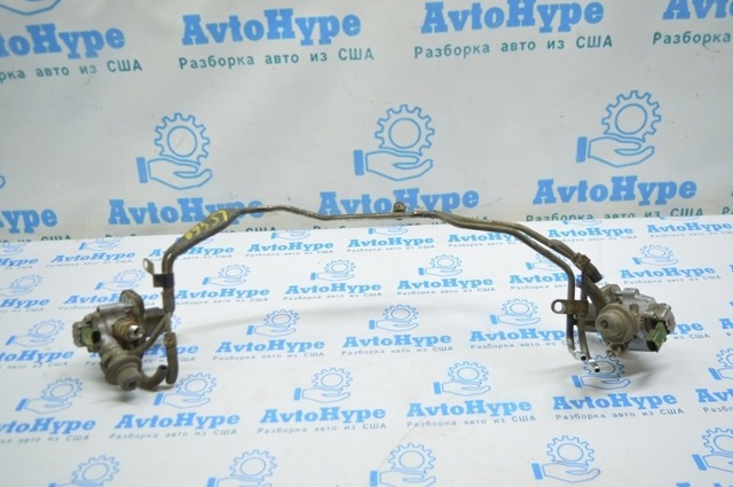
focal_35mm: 34
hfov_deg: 55.2
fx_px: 702
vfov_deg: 38.3
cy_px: 244
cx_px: 366
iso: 400
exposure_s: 1/50
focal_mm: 23
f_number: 3.8
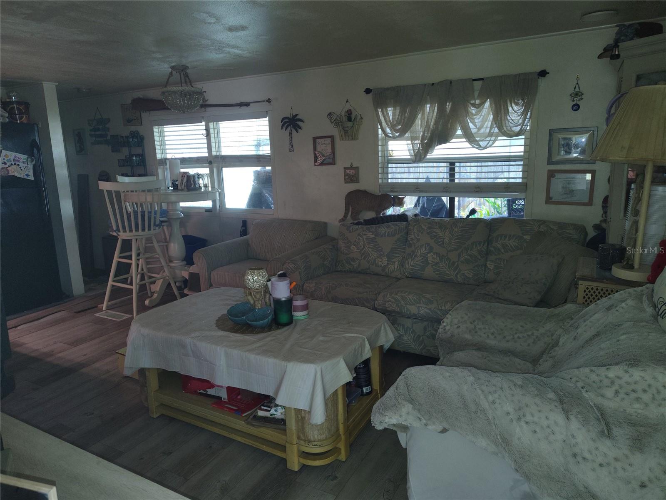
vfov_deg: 56.8
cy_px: 250
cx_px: 333
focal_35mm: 24
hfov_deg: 71.6
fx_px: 462
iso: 835
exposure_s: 1/120
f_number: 1.8
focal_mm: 5.56
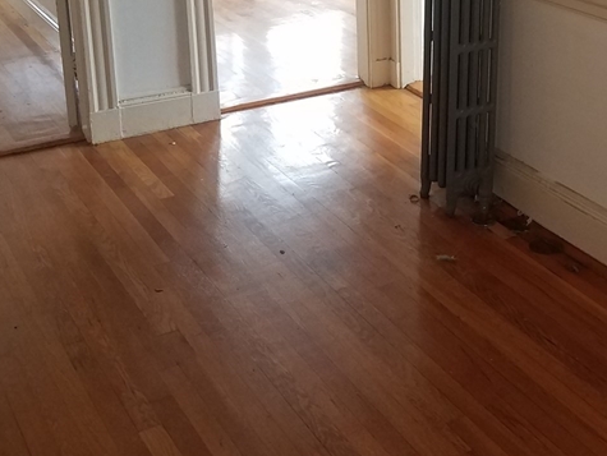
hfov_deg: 32.7
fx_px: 983
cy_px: -5
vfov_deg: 24.8
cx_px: 535
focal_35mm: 56
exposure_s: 1/60
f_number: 1.7
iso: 100
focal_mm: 4.2
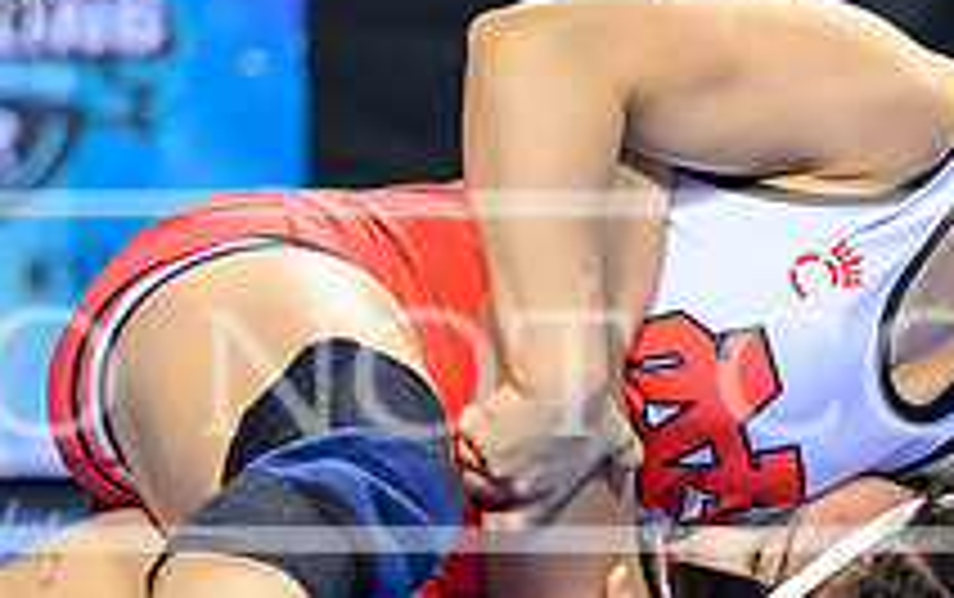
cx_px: 746
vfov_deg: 2.4
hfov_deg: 3.8
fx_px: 14471
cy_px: 635
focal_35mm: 556
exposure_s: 1/1000
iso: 3200
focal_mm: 140
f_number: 2.8
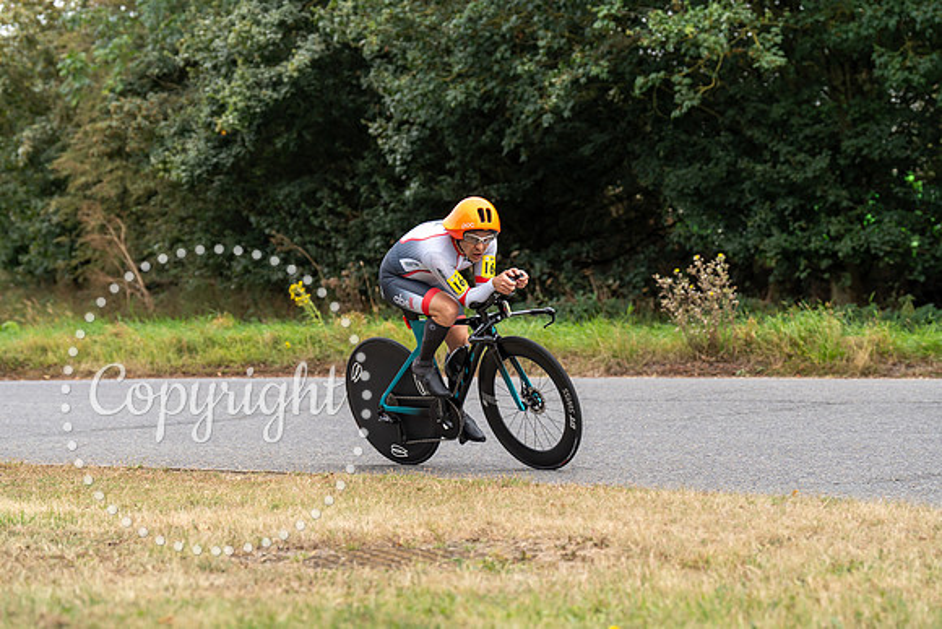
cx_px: 471
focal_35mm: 105
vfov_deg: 13.0
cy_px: 314
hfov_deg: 19.5
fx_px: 2748
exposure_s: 1/1000
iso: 400
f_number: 4
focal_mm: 105
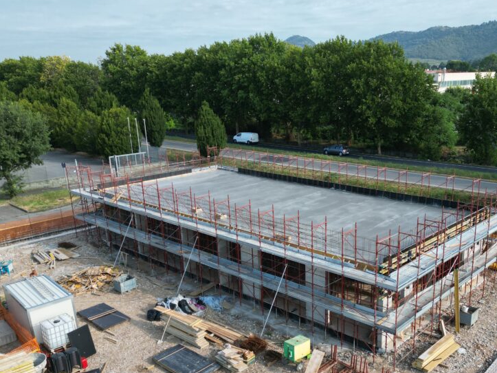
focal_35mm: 34
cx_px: 307
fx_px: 488
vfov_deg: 41.5
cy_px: 232
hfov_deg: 53.4
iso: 130
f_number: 1.7
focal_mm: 6.72
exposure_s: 1/1600
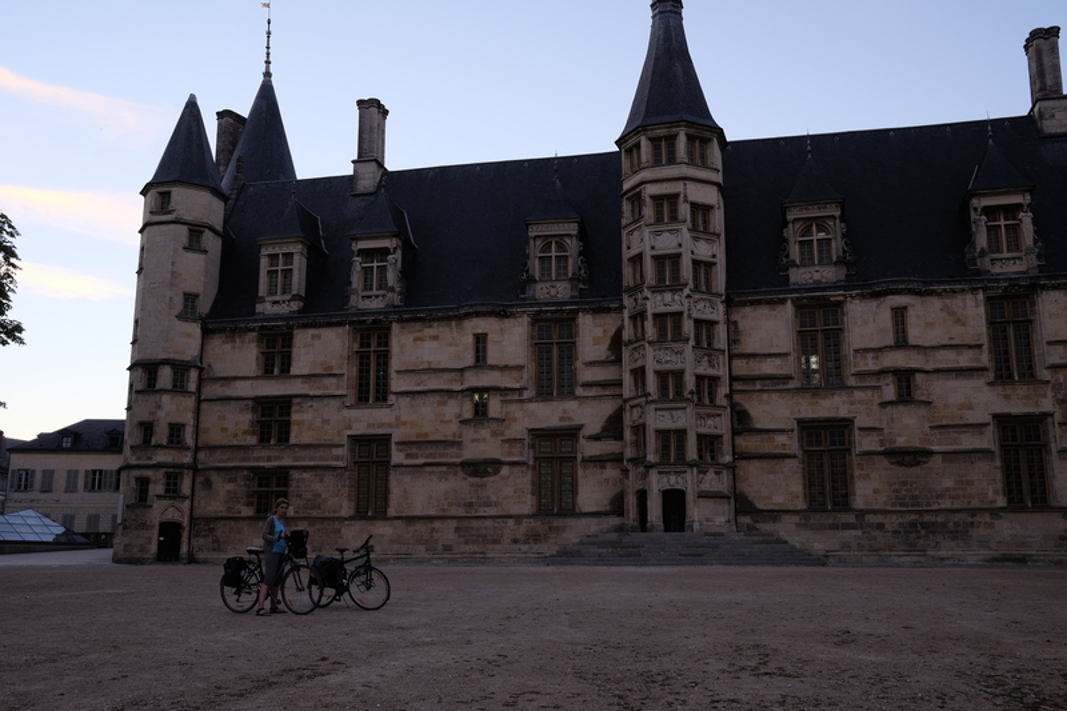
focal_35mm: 35
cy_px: 356
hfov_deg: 54.4
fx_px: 1037
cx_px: 534
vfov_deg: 37.8
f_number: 8
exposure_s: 1/40
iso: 1000
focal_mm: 23
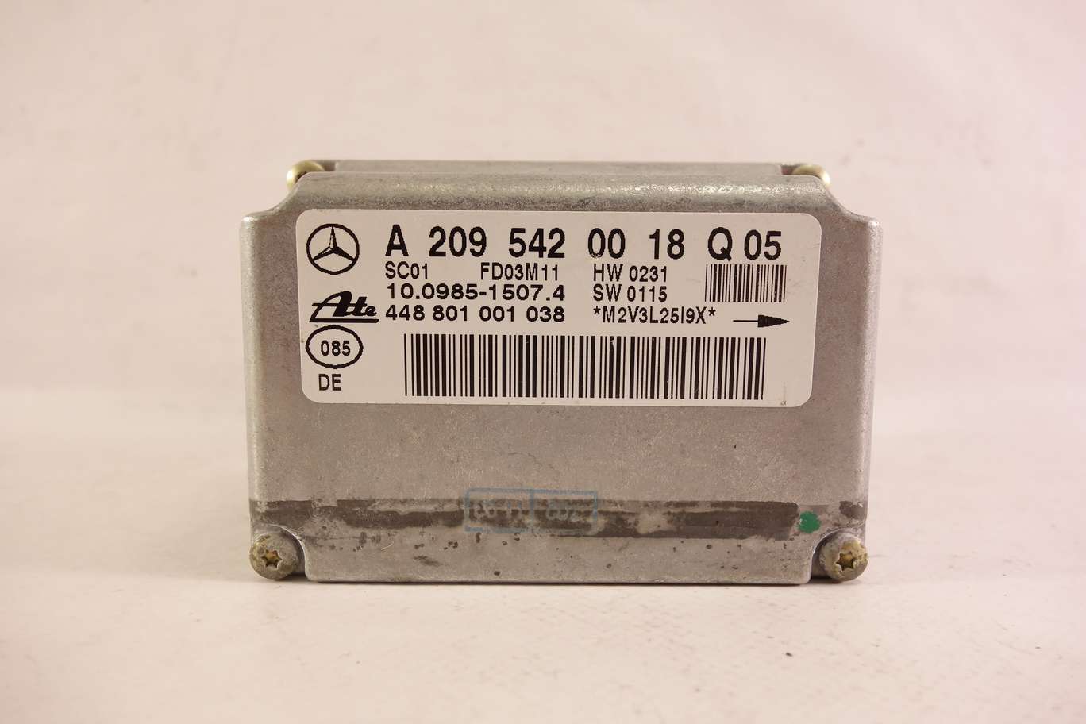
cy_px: 362
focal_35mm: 28
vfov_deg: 46.4
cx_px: 543
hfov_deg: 65.5
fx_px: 845
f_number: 5.6
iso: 500
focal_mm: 10.4
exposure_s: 1/30
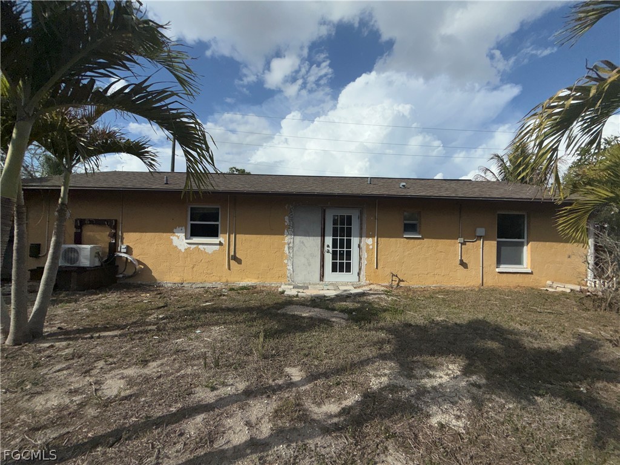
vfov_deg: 85.7
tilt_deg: +1.0
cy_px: 232
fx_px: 251
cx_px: 310
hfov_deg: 102.1
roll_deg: -1.3
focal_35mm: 14
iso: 16
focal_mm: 2.22
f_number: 2.2
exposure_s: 1/5618
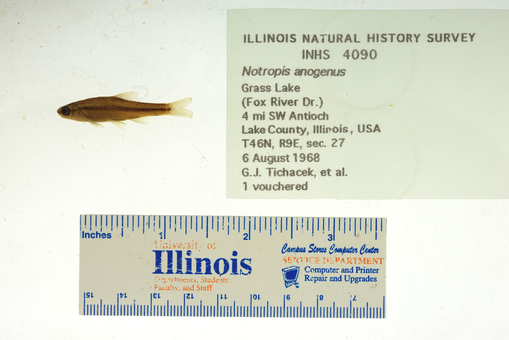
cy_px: 170
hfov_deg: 33.4
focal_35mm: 60
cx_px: 254
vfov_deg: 22.6
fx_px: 849
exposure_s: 1/200
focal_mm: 60
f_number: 10
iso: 100
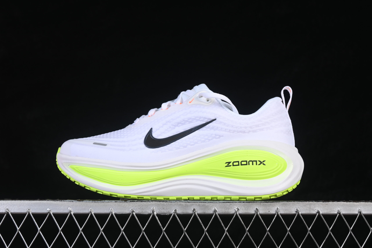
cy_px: 124
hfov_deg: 27.0
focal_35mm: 75
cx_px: 186
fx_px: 775
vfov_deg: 18.2
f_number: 8
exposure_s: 1/80
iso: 160
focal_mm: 50
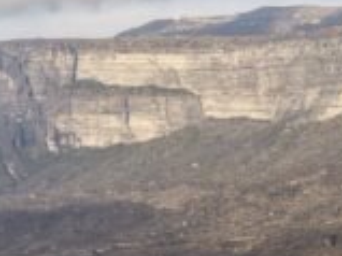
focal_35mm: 155
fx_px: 1530
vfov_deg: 9.6
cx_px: 407
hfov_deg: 12.5
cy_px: 112
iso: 160
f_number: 1.8
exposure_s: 1/2500
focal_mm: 8.67
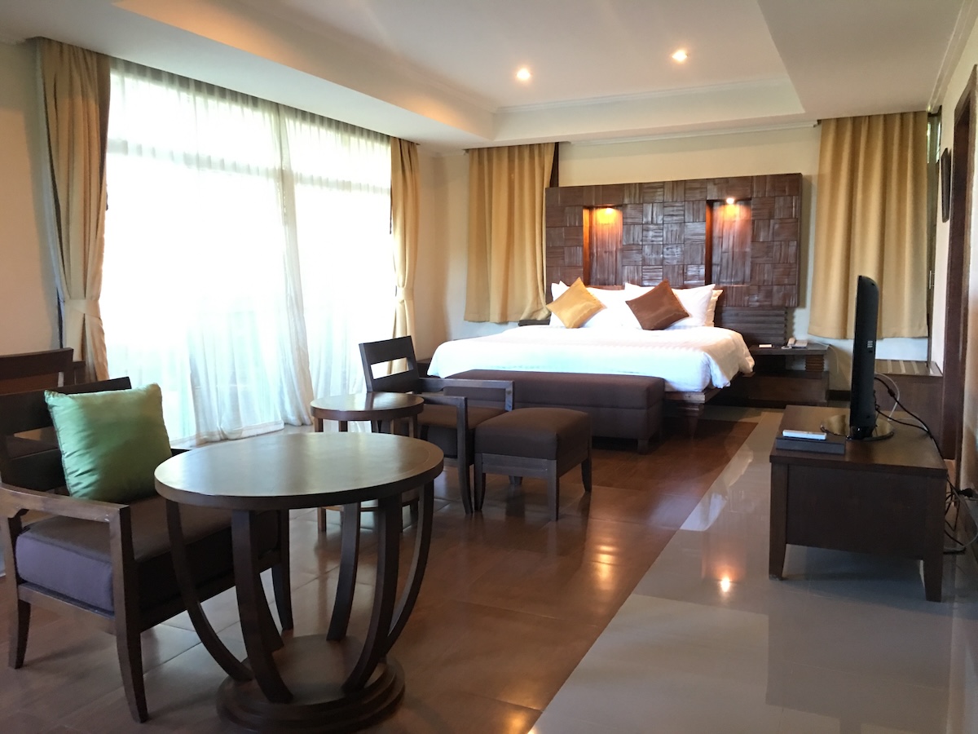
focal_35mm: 29
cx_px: 489
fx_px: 819
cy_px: 367
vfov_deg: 48.2
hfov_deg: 61.7
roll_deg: +0.5
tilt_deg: -5.1
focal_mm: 4.15
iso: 100
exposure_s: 1/8
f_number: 2.2
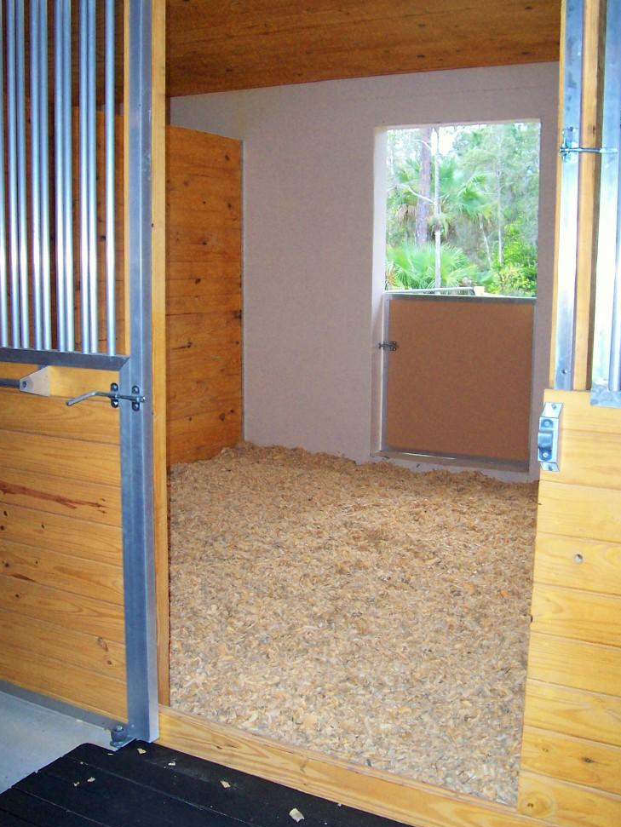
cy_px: 409
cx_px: 307
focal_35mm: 39
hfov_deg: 36.8
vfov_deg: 47.8
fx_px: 932
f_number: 2.8
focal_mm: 5.6
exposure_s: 1/60
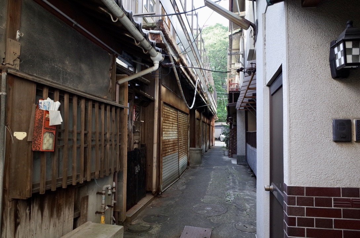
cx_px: 180
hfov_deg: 65.6
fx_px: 279
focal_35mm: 28
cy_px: 119
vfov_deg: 46.2
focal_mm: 18.3
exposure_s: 1/60
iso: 500
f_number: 8
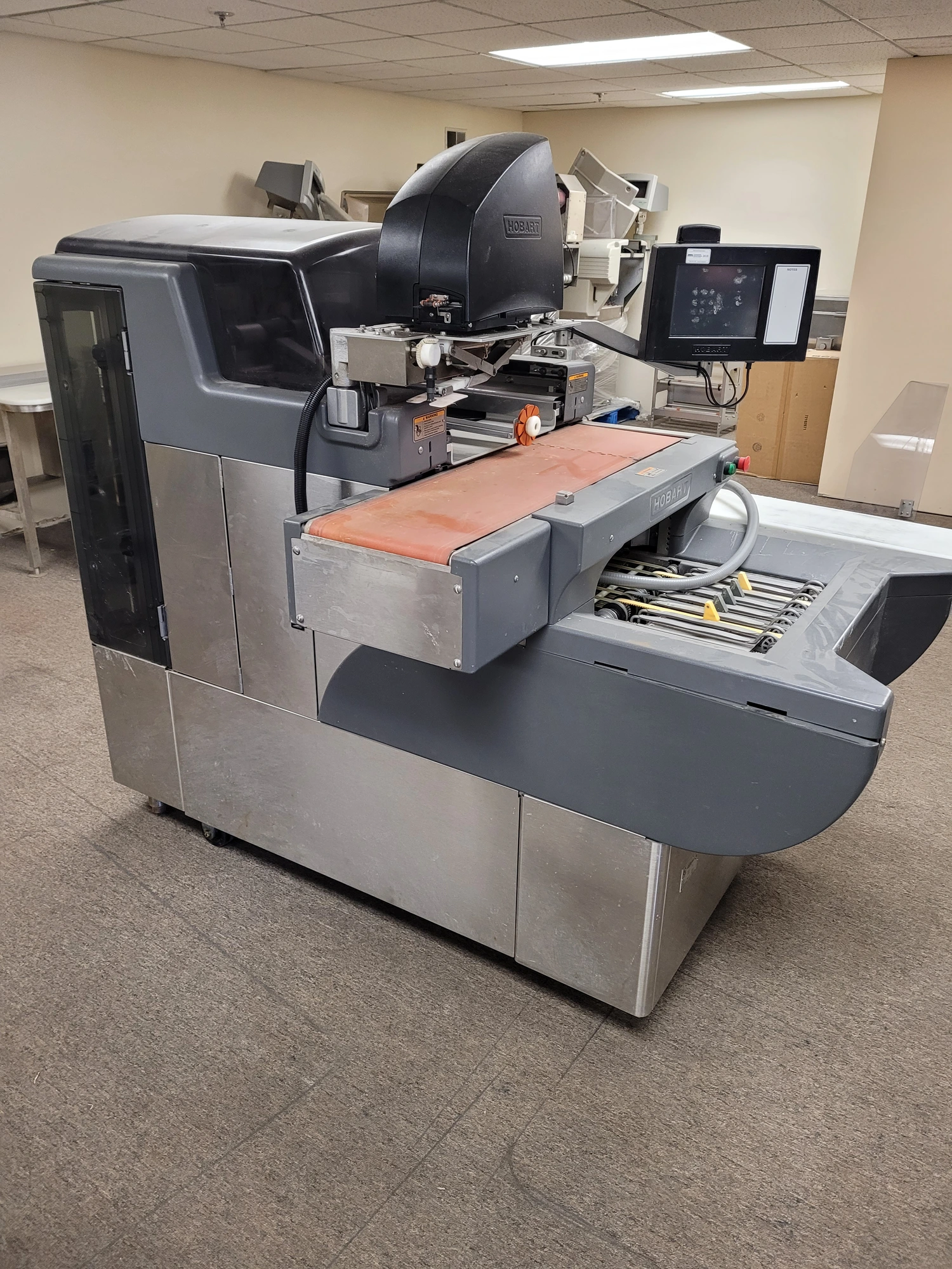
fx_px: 953
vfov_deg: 67.3
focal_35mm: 26
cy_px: 634
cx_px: 476
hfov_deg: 53.1
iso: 320
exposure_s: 1/39
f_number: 1.8
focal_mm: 5.4
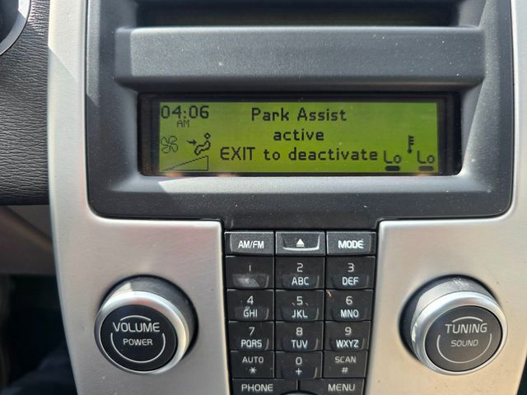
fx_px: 350
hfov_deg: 73.9
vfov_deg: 58.9
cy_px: 198
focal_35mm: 23
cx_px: 264
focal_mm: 6.3
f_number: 1.7
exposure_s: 1/180
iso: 20
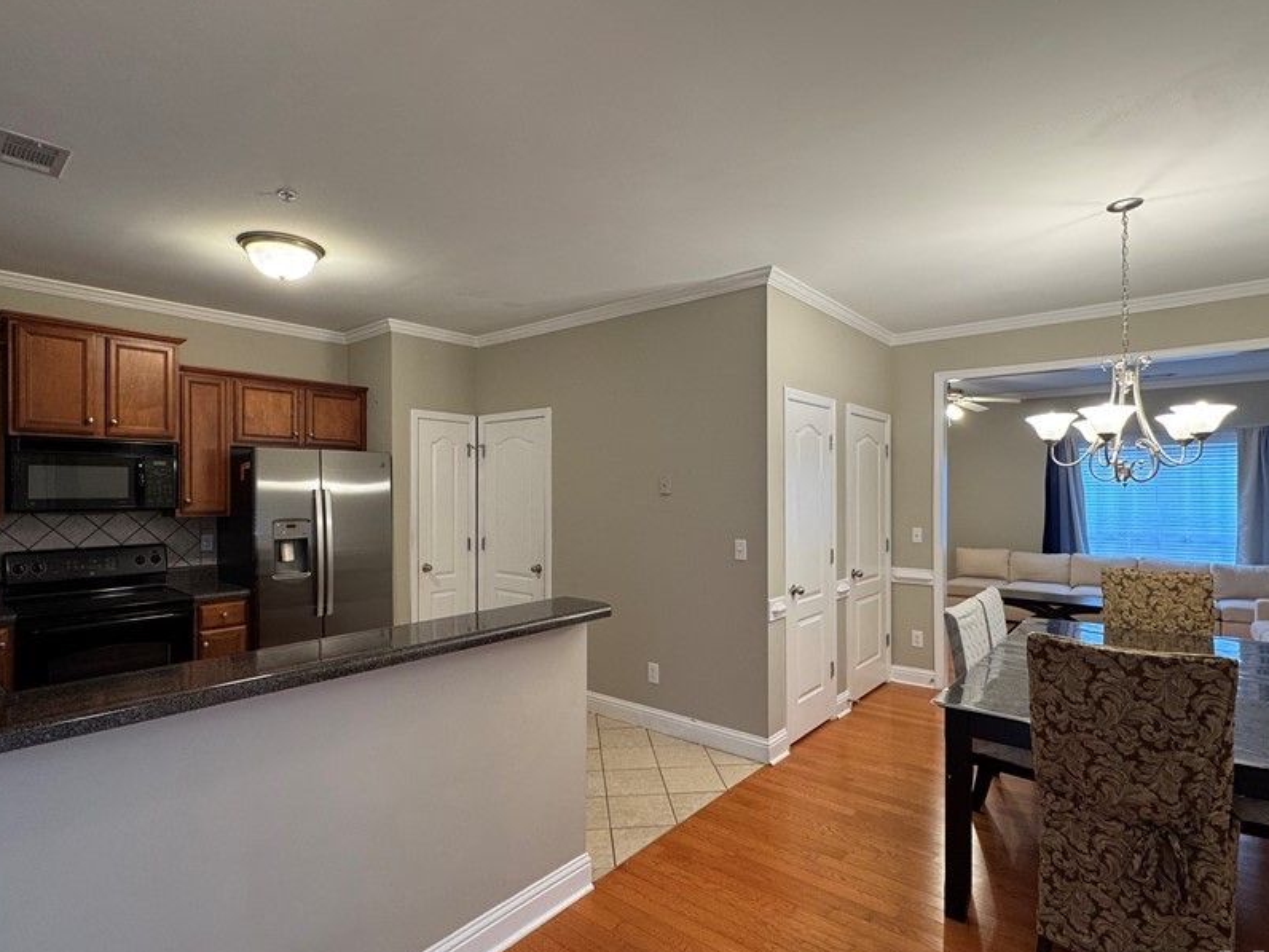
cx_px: 622
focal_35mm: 18
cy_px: 491
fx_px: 660
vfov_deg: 71.6
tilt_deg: -0.6
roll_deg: +0.1
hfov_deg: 87.7
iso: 160
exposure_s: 1/60
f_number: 2.2
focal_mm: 2.22
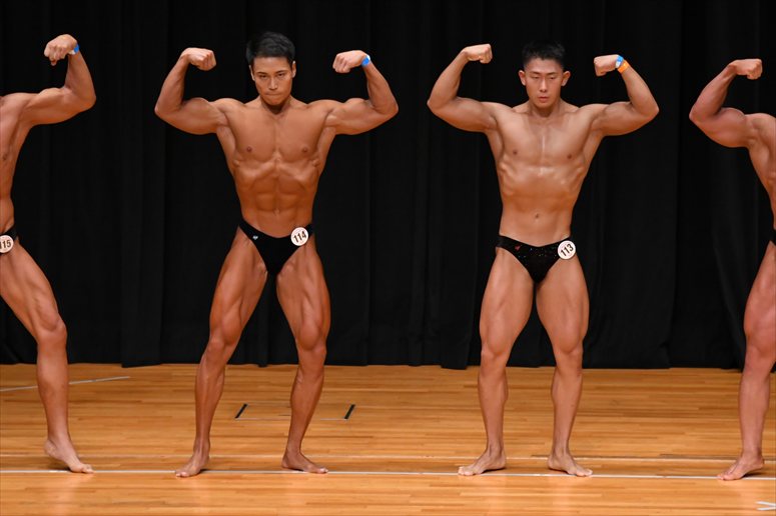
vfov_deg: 5.1
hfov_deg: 7.6
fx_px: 5817
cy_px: 258
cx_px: 388
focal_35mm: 270
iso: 3200
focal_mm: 180
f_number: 5.6
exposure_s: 1/400
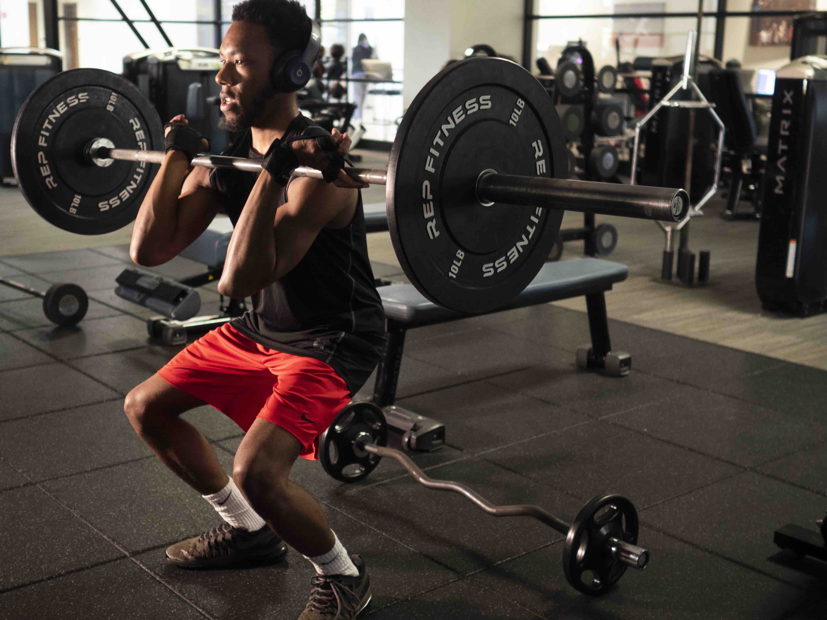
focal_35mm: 46
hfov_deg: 41.2
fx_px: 1099
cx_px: 375
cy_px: 310
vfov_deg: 31.5
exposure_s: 1/40
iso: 640
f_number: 1.8
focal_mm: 17
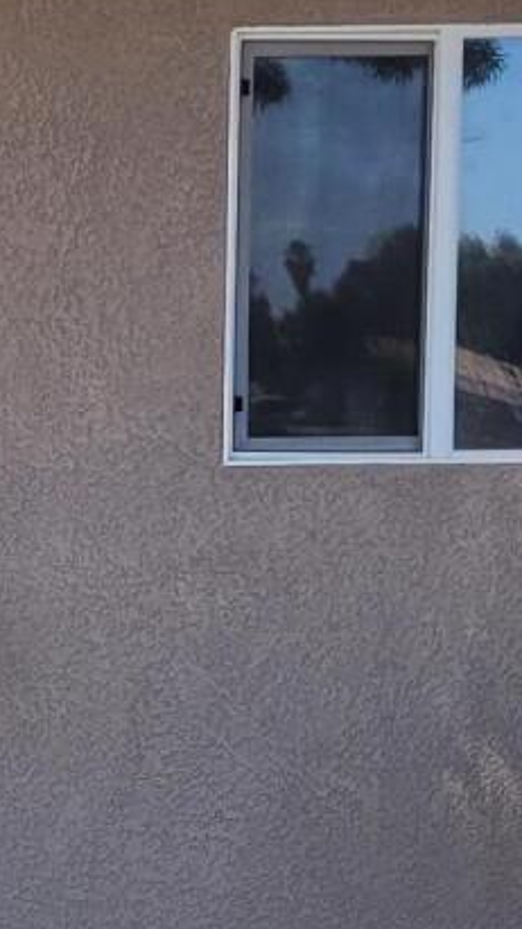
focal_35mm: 138
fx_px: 3398
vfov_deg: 15.4
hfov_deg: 8.5
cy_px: 863
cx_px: -350
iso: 40
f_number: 1.8
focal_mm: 5.4
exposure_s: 1/887
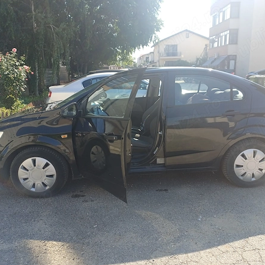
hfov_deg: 54.0
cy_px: 133
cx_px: 140
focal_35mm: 30
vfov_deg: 54.0
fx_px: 260
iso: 50
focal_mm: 4.65
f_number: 1.8
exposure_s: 1/434
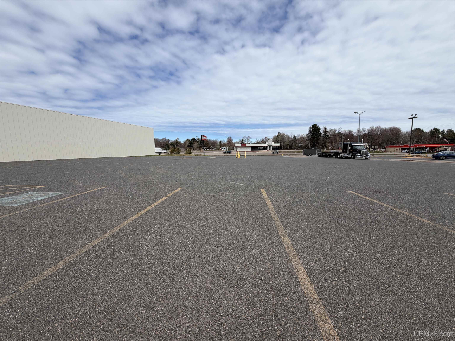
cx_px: 228
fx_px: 184
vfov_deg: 85.7
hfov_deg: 102.1
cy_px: 170
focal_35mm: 14
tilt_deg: -6.2
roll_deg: +1.5
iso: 20
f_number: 2.2
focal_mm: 2.22
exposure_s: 1/1189
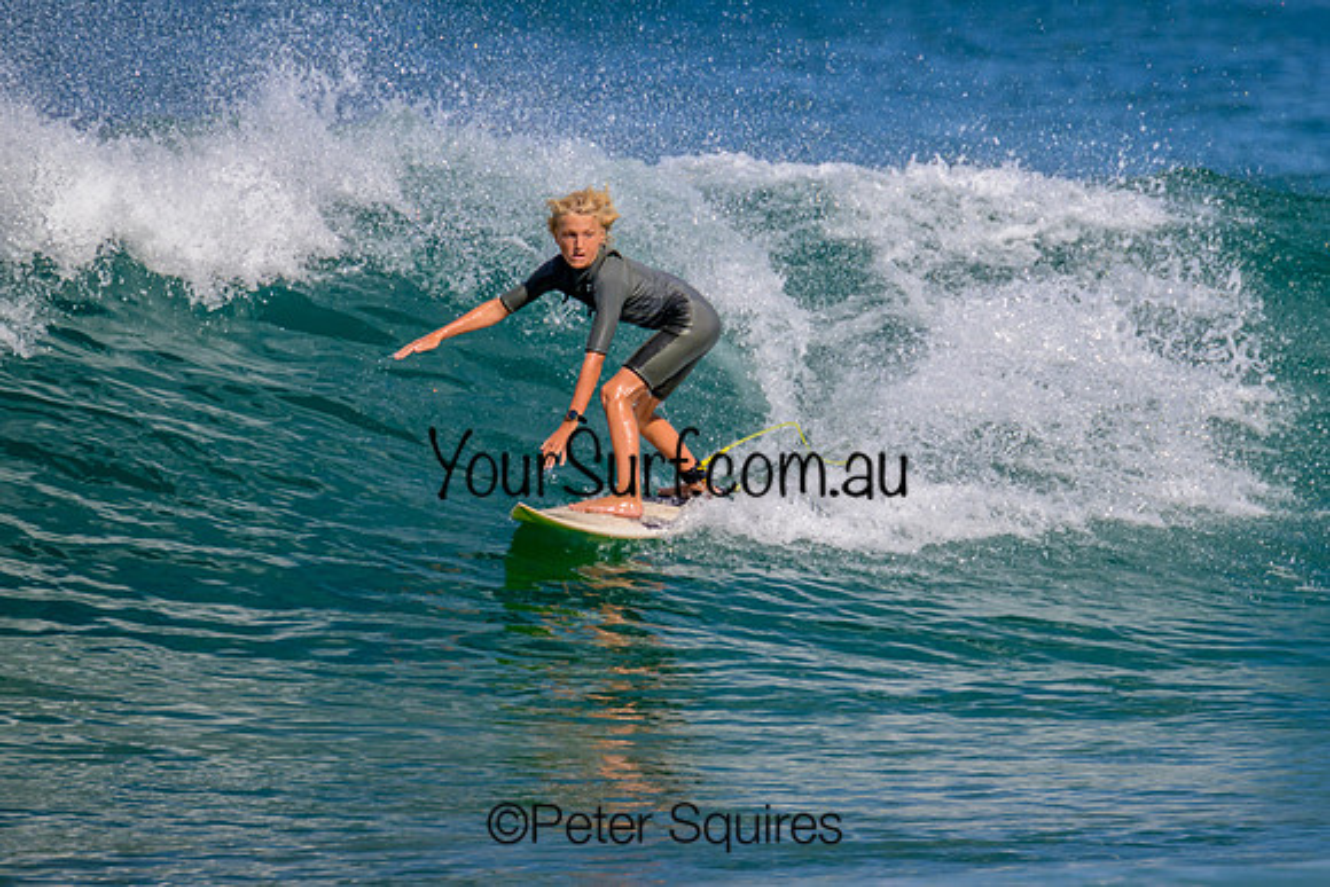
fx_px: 34224
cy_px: 369
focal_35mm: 926
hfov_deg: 2.2
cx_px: 855
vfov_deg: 1.5
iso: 720
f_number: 11
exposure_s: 1/2000
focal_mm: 720
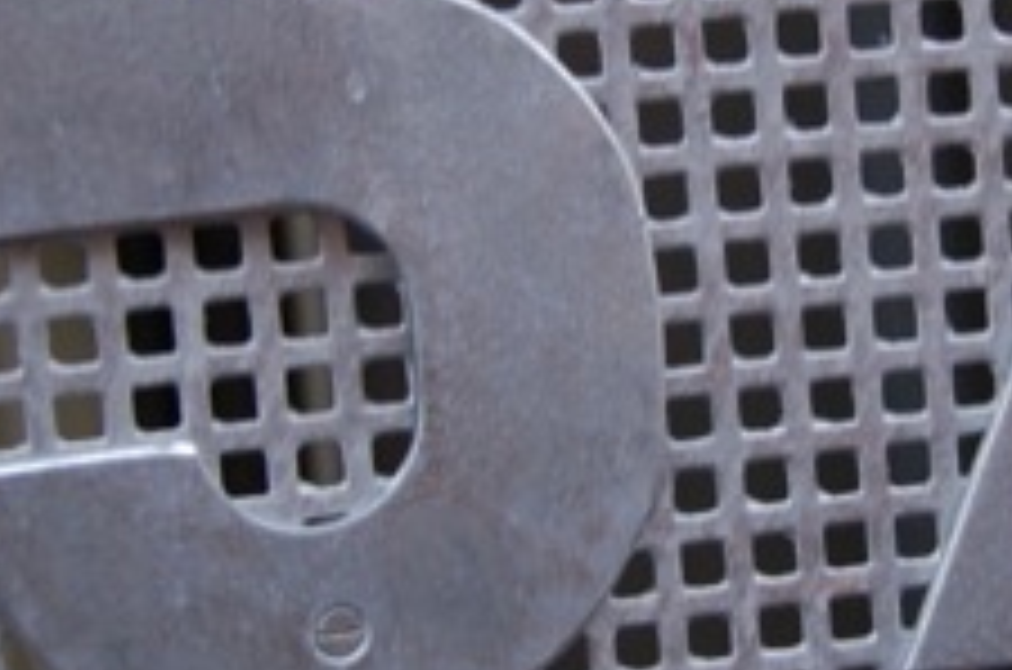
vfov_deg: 10.6
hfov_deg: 16.0
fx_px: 3591
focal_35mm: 128
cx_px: 729
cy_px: 169
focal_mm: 30
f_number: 4.2
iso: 400
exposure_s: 1/25
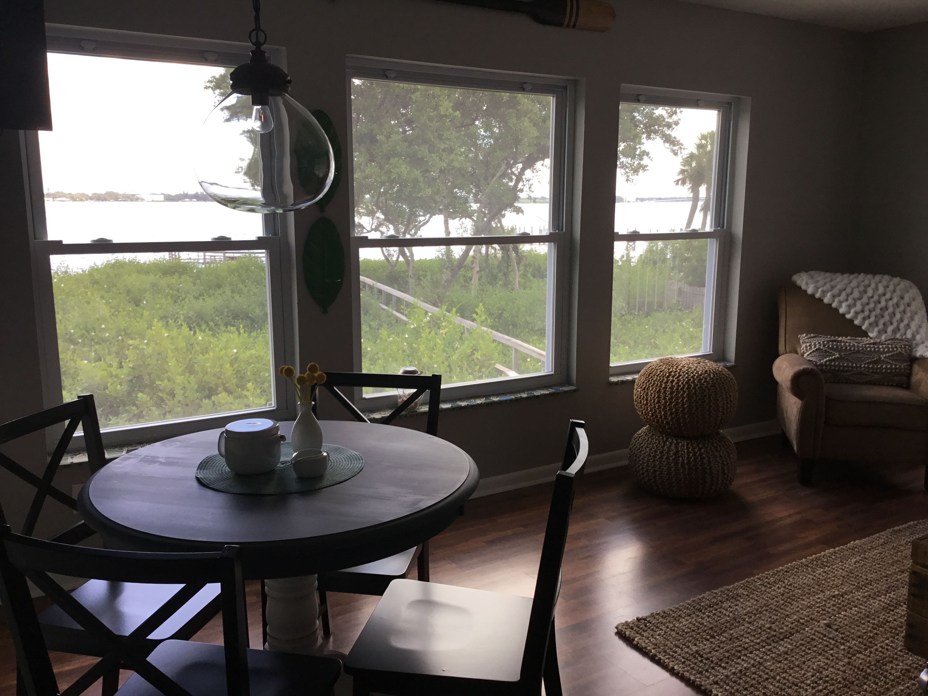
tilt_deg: -11.0
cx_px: 464
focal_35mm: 31
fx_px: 831
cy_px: 348
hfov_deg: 58.4
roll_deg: +0.0
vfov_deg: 45.4
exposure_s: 1/120
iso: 32
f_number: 2.4
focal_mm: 3.3
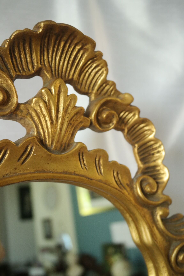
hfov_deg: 31.2
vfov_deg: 45.4
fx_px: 330
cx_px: 92
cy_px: 138
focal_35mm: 43
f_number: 5.6
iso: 1600
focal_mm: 28
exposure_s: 1/30
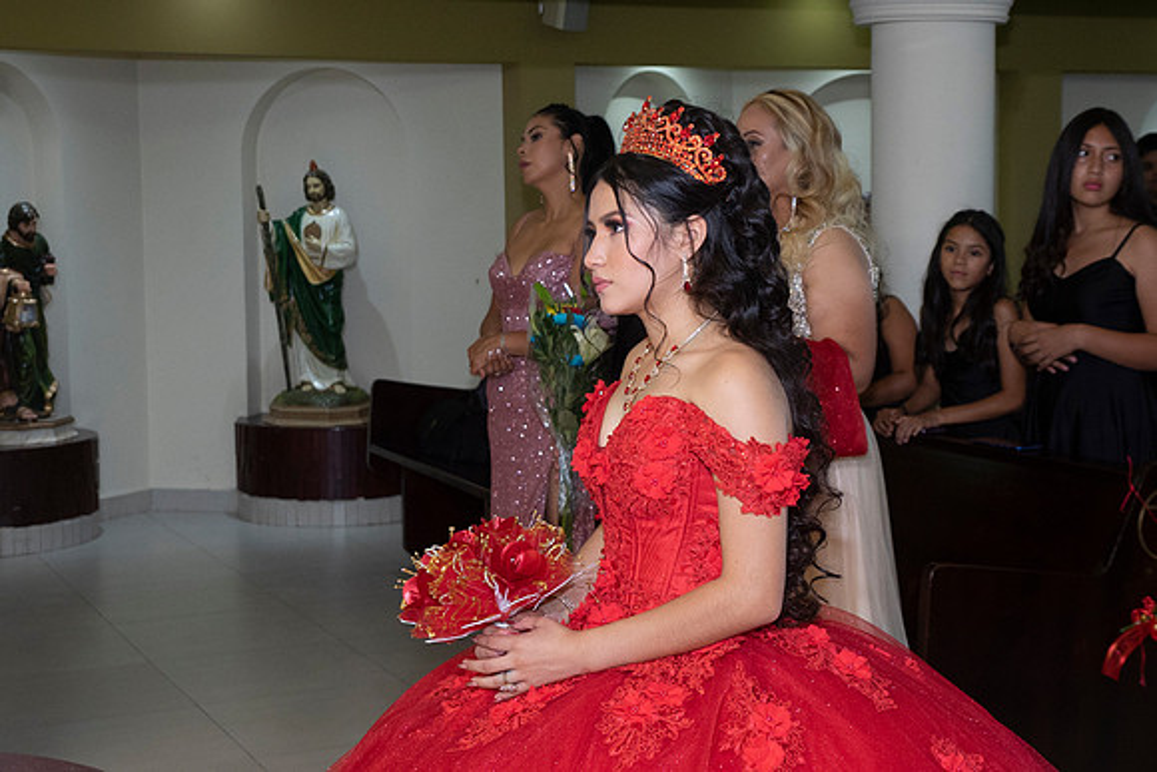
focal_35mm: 63
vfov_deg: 21.5
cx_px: 655
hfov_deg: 31.8
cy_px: 329
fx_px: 2028
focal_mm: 35
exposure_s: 1/160
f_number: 5
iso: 1000
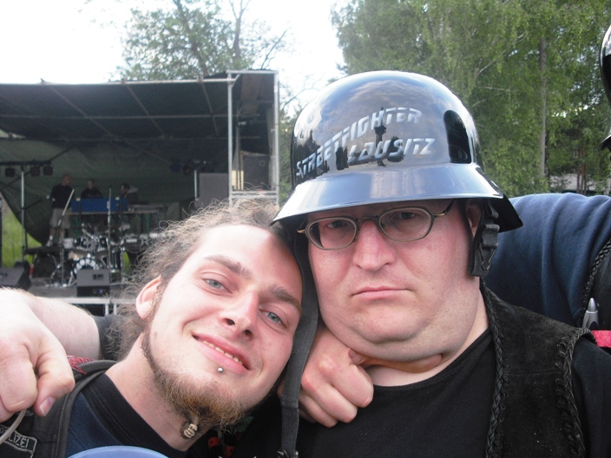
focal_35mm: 38
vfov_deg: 37.7
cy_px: 229
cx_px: 306
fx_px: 671
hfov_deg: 49.0
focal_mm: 6.2
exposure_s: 1/100
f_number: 2.8
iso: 100
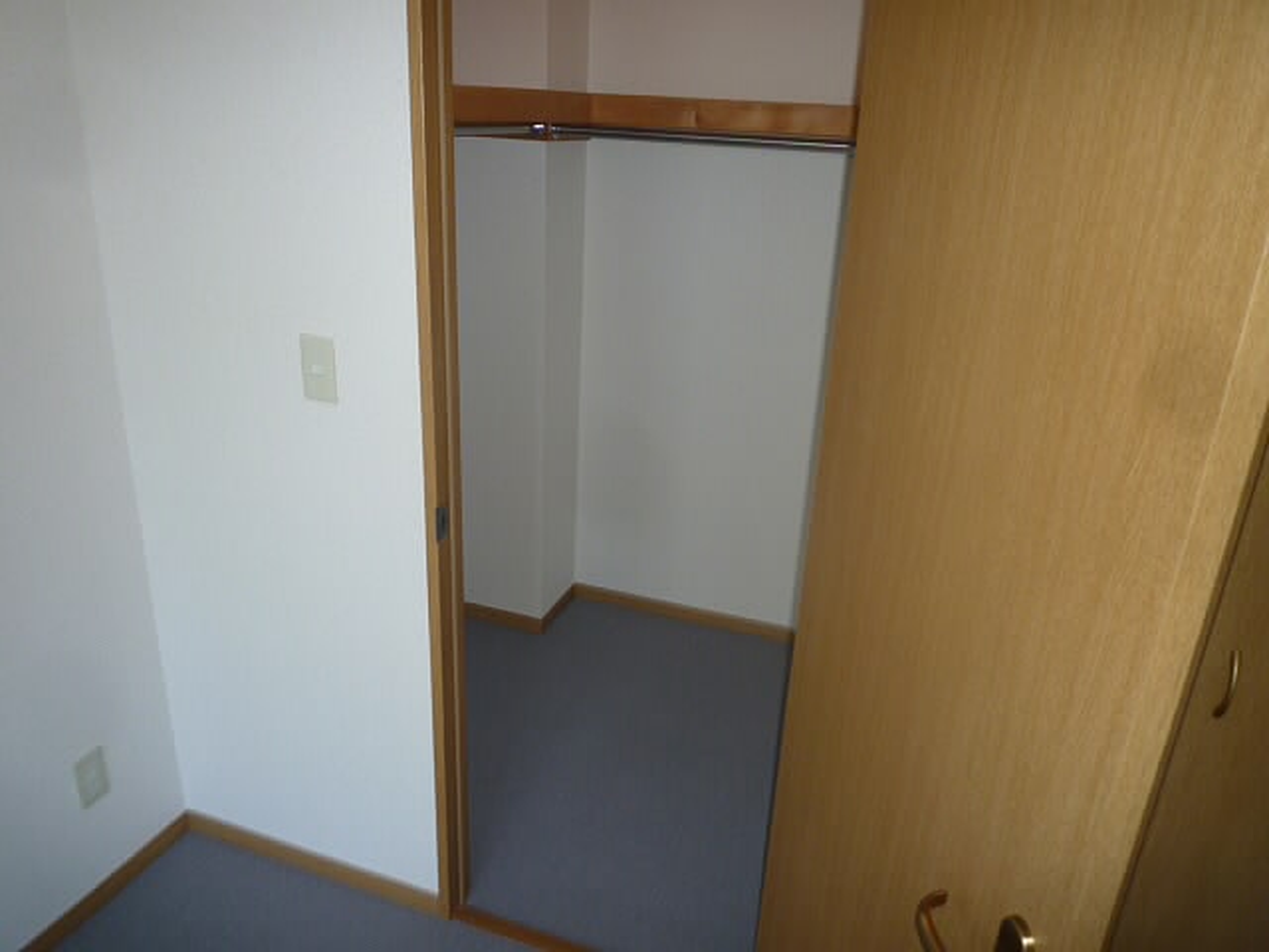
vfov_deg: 54.9
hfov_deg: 69.4
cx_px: 634
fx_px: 916
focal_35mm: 25
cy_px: 476
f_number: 2.8
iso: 100
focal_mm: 4.4
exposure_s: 1/30
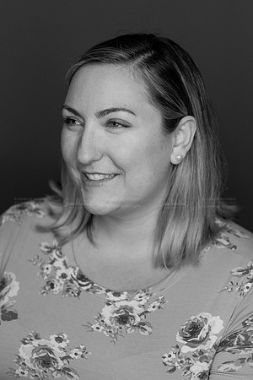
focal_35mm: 85
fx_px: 896
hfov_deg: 16.1
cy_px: 190
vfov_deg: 23.9
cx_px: 126
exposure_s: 1/500
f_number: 3.5
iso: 2000
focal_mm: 85
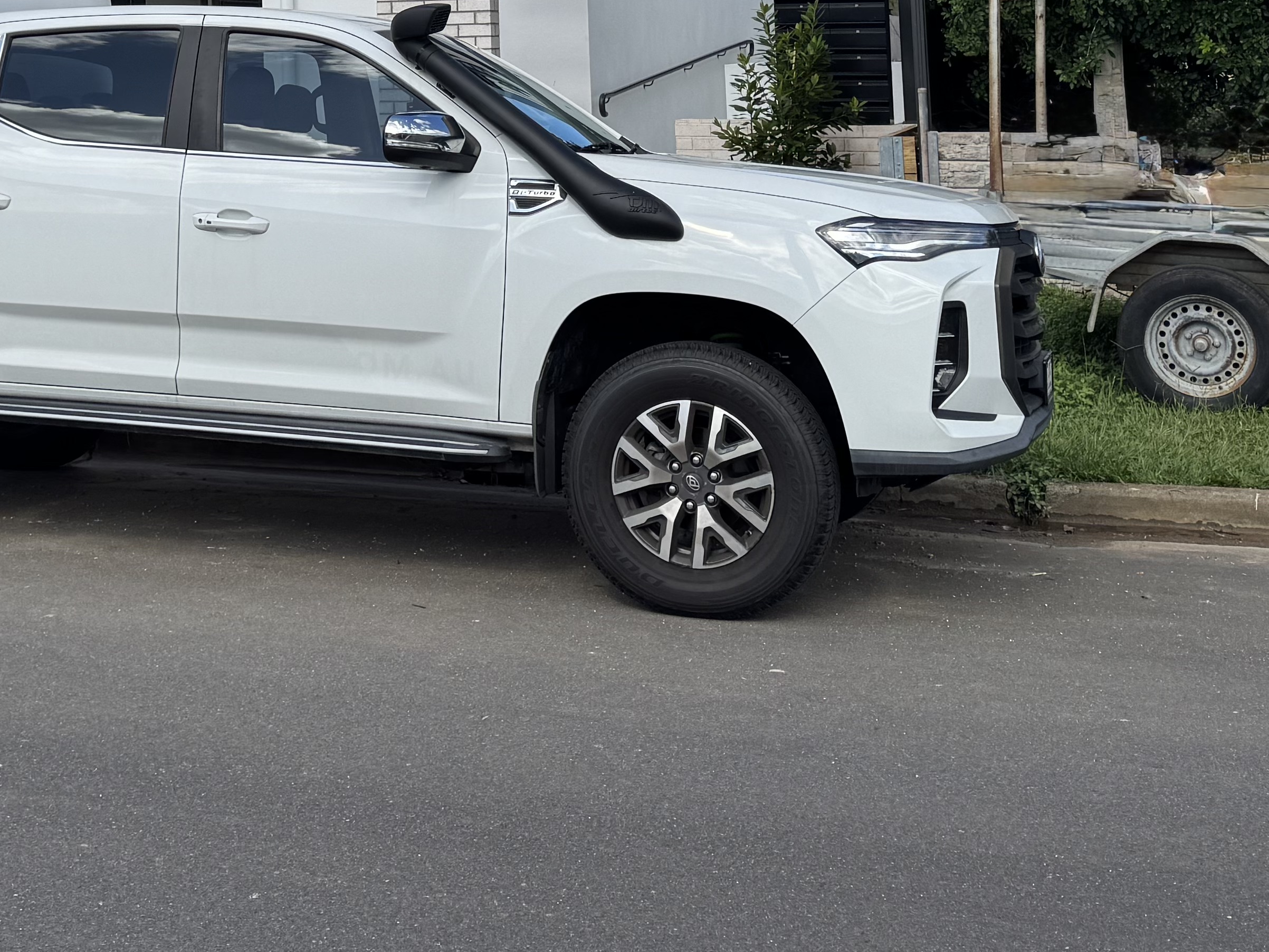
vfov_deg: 23.9
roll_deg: +1.0
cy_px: -108
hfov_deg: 32.8
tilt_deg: +3.7
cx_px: 249
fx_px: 2090
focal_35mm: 57
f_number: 1.78
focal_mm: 6.76
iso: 80
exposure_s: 1/3802
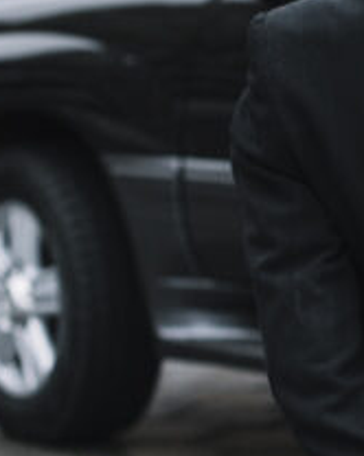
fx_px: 3115
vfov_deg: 8.4
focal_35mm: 231
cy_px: 179
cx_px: 811
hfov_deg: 6.4
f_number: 3.2
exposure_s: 1/160
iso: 500
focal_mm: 50
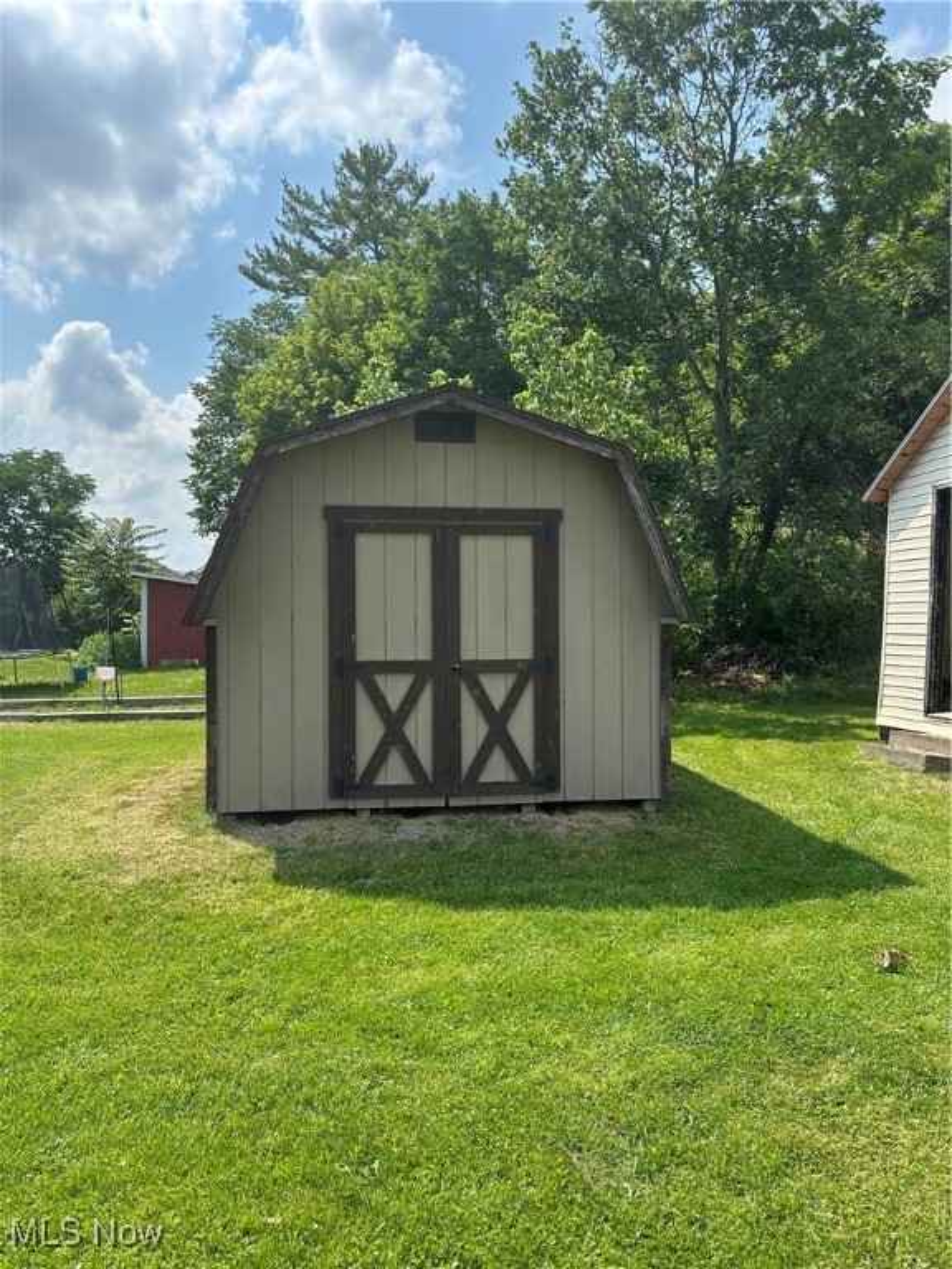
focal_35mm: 24
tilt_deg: +0.0
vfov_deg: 71.6
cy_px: 634
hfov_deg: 56.8
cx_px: 476
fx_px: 880
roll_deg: -0.6
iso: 80
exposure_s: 1/2410
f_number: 1.78
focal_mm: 6.86
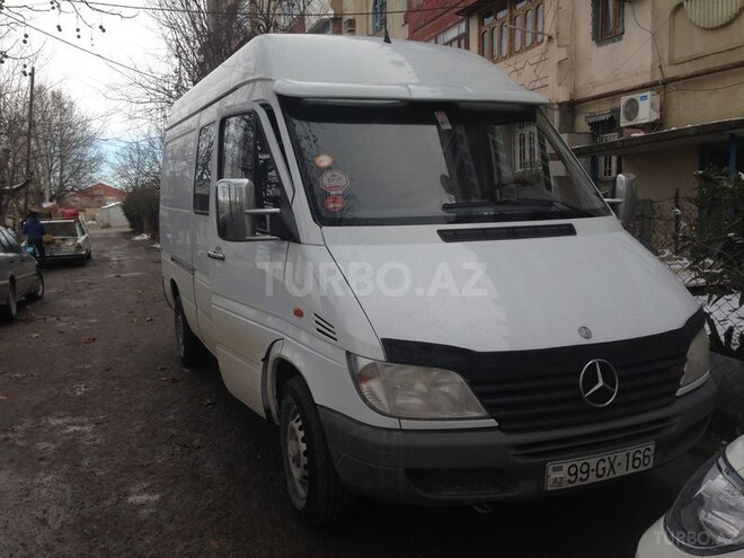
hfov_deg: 55.4
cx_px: 372
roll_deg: +0.8
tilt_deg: -6.8
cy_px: 279
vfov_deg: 42.9
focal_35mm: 33
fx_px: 709
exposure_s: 1/653
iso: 50
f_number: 2.4
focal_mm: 4.12
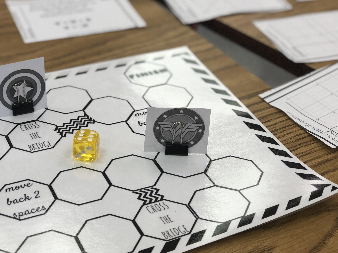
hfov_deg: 27.0
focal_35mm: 72
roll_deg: -1.4
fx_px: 703
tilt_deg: -32.4
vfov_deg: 20.4
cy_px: 109
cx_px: 157
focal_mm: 6.6
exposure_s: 1/120
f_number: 2.8
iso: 125
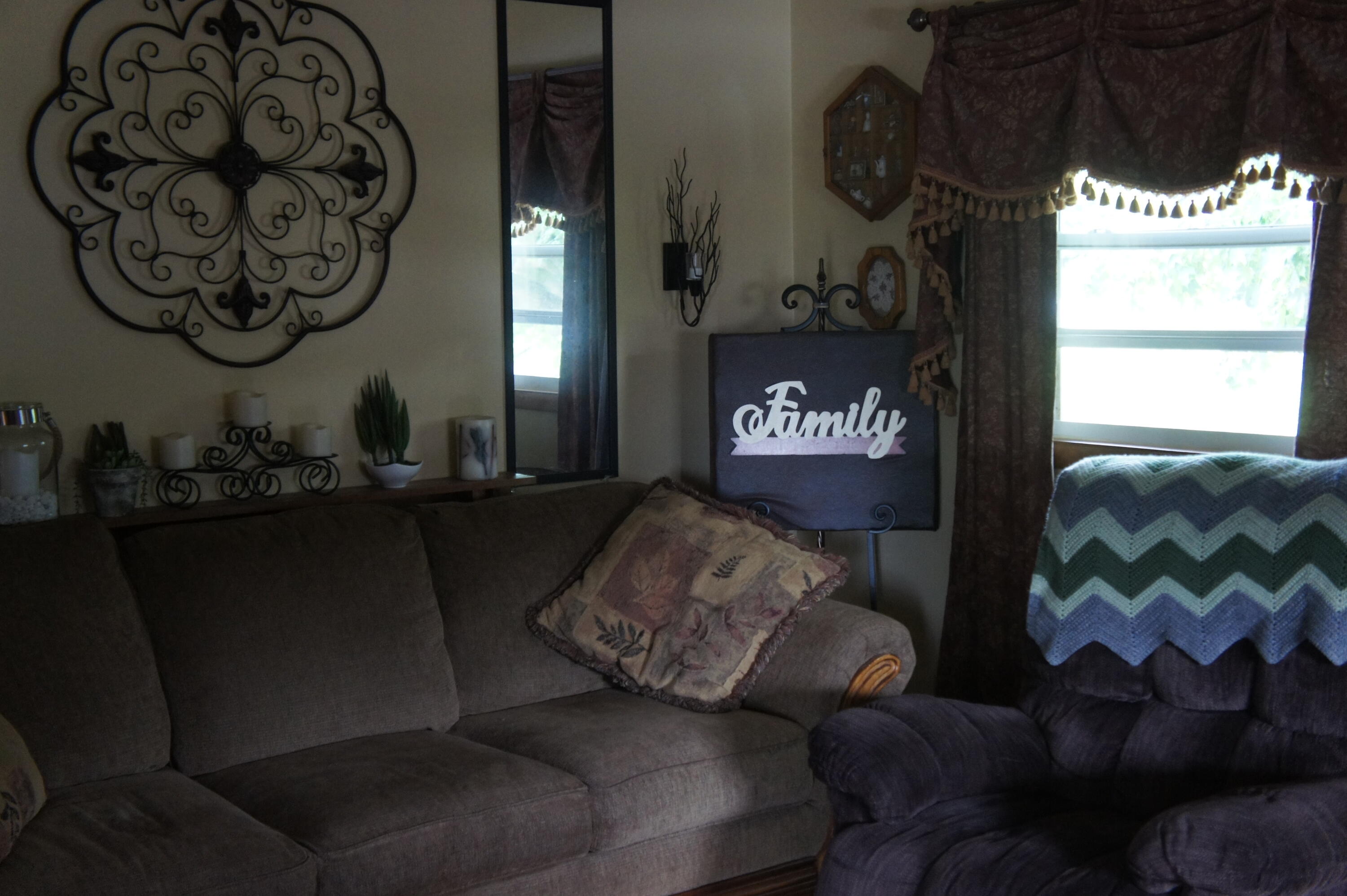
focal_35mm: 50
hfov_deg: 40.0
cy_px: 448
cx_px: 674
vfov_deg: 27.2
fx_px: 1851
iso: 1600
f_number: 4.5
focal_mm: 33
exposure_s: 1/25
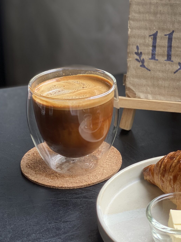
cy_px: 90
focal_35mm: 96
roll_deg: +0.5
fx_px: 669
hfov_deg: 15.3
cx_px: 154
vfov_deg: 20.4
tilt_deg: -22.5
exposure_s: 1/122
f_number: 2
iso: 25
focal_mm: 6
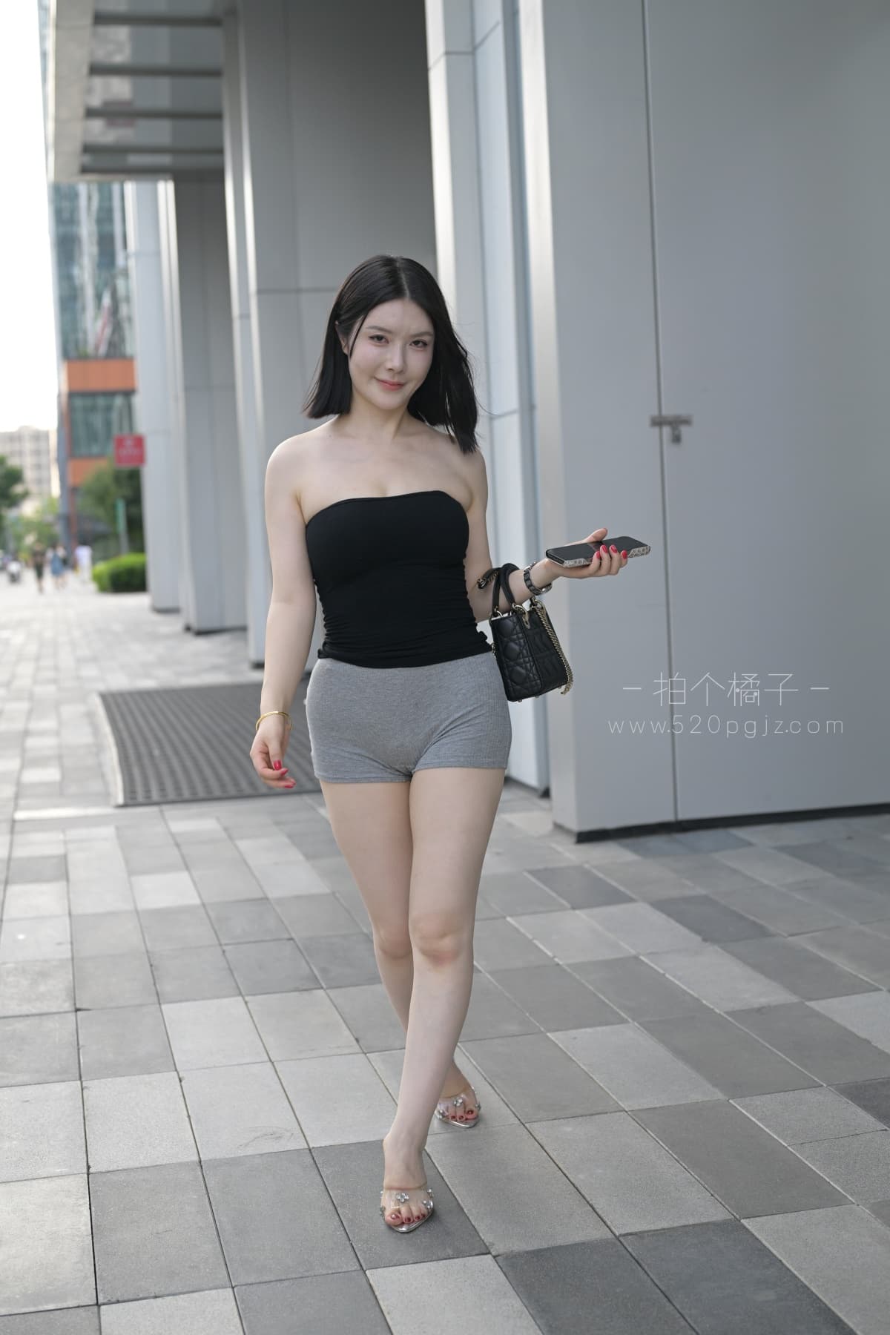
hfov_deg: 27.0
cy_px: 668
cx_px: 445
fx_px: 1854
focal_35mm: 50
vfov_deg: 39.6
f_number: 3.5
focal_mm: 50
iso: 320
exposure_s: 1/500
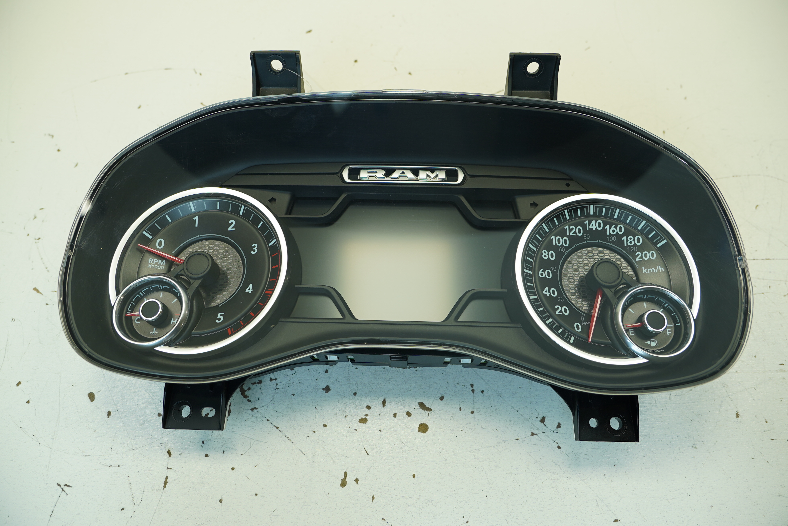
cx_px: 394
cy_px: 263
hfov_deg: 73.7
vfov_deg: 53.1
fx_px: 525
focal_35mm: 24
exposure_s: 1/60
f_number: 4
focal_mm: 16
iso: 160
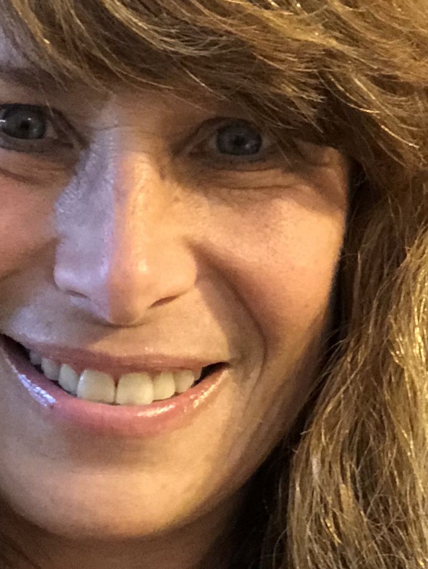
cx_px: 132
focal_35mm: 88
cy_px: 446
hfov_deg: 16.8
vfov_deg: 22.0
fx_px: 1449
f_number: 2.2
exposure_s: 1/24
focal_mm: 2.87
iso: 640
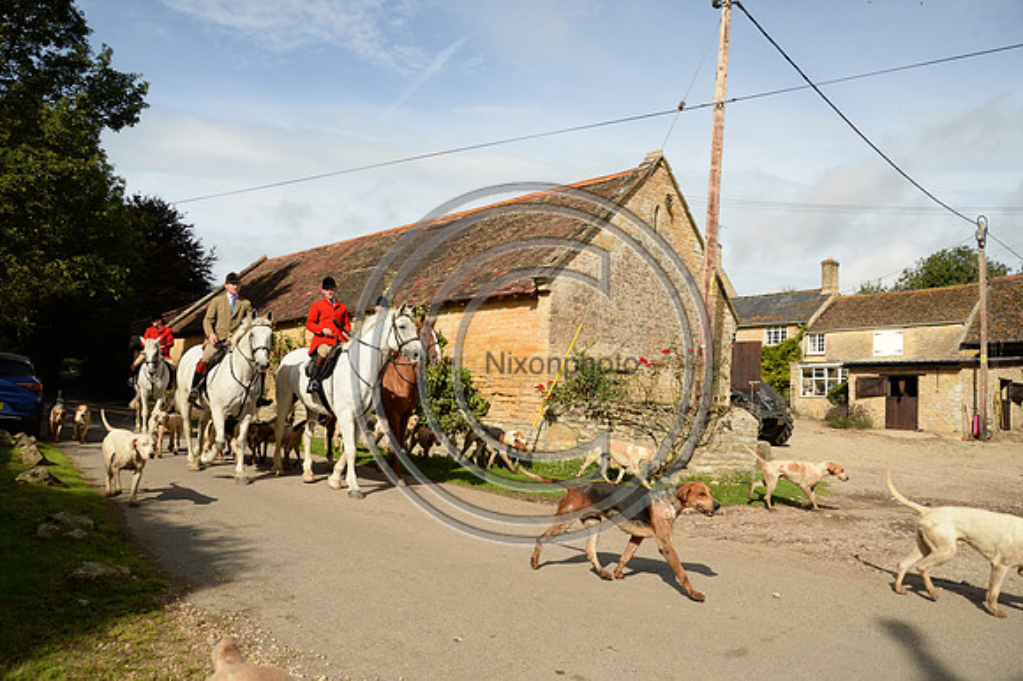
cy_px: 340
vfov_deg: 53.1
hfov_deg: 73.8
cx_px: 512
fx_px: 682
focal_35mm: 24
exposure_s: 1/1250
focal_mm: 24
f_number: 5.6
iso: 250
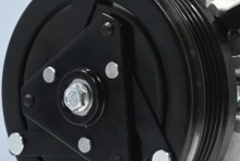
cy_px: 59
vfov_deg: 7.6
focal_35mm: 180
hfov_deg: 11.3
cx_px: 218
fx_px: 1201
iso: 2800
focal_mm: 44
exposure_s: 1/80
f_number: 6
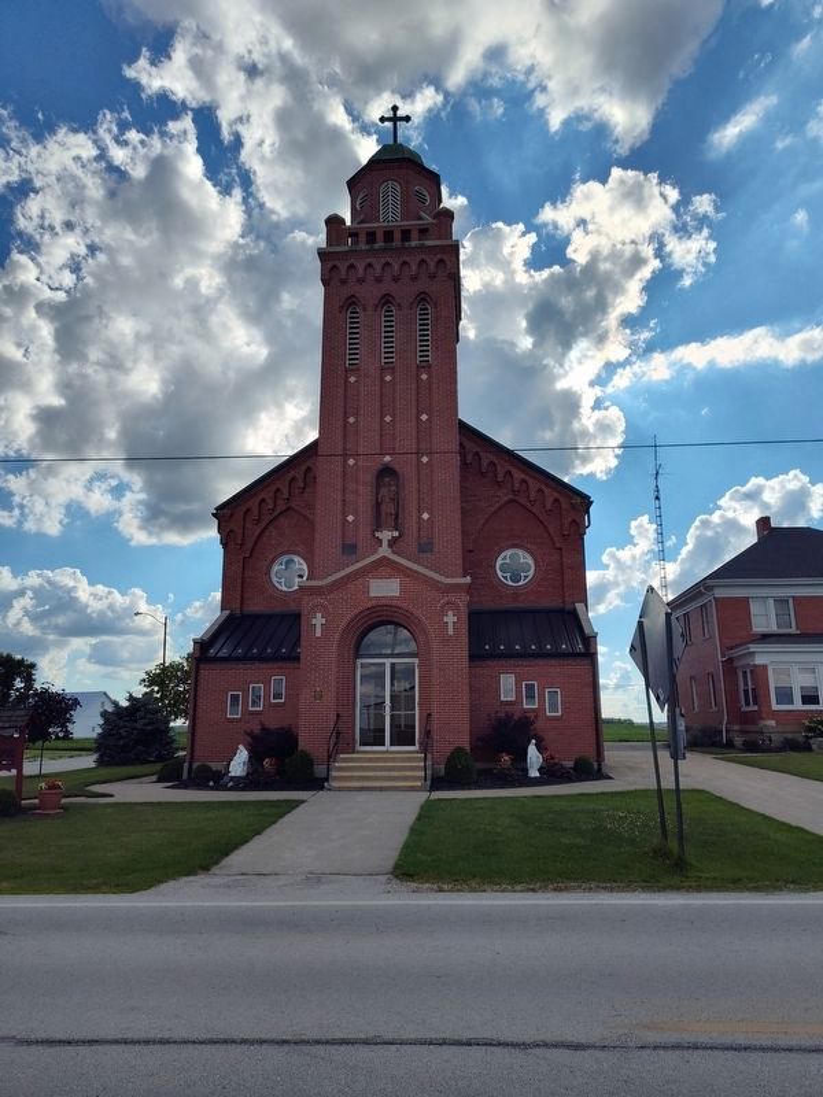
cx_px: 412
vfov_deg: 73.9
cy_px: 548
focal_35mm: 23
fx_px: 729
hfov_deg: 58.9
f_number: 1.8
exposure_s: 1/3999
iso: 100
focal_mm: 5.56
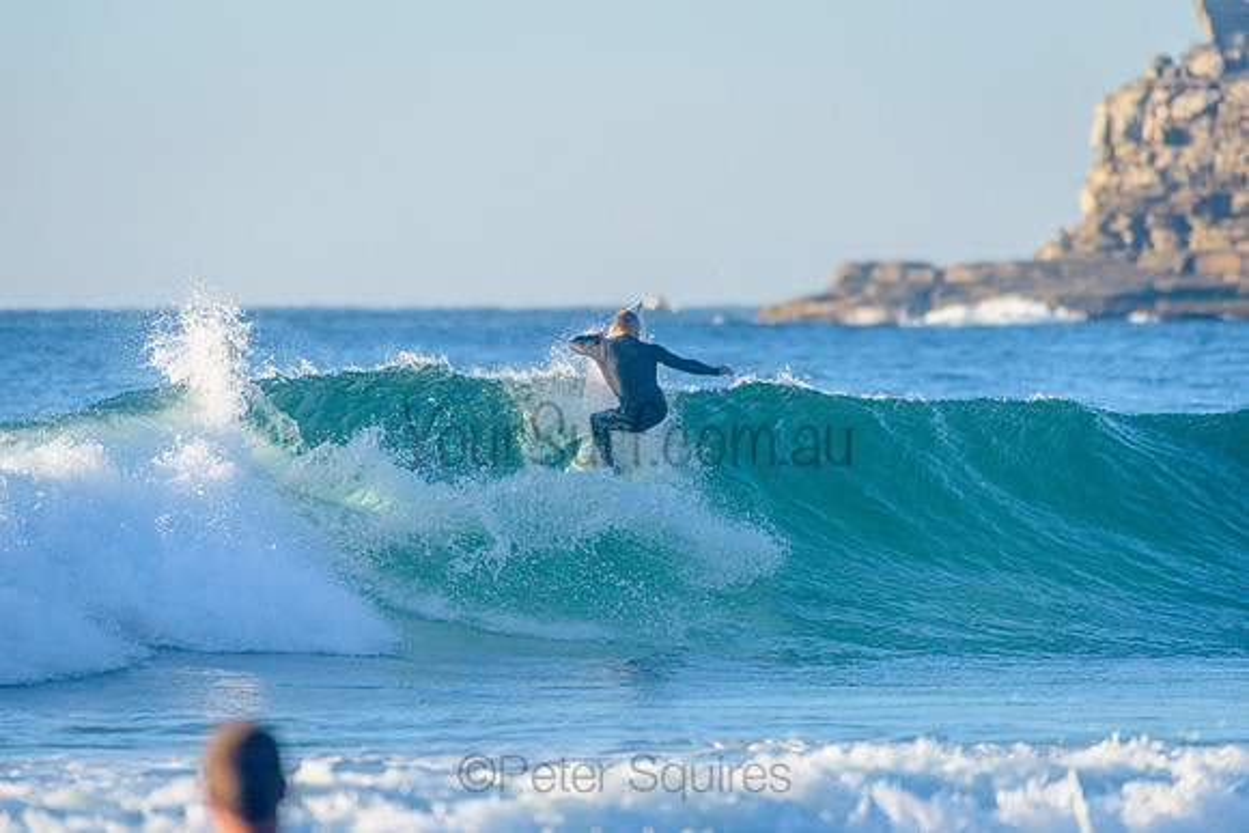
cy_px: 416
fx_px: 17357
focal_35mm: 500
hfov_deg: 4.1
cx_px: 624
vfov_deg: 2.8
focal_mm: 500
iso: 450
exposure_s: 1/2000
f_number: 5.6
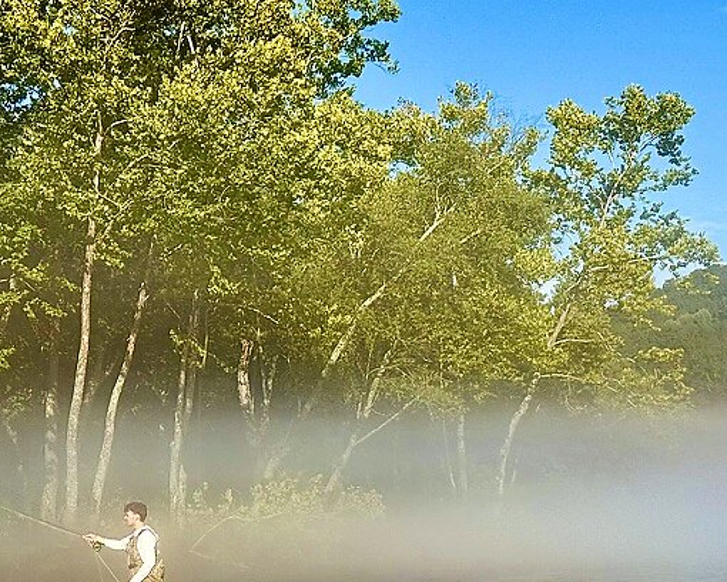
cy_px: 479
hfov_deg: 20.1
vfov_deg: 16.2
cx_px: 616
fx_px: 2023
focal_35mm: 94
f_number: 1.78
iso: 64
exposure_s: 1/4878
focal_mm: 6.76
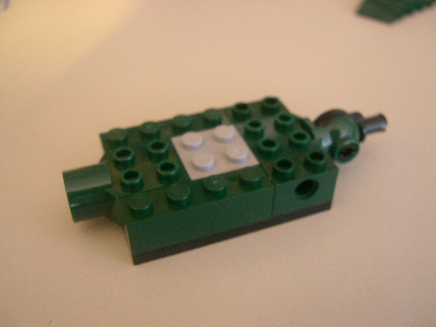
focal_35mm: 38
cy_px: 164
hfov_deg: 49.0
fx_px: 479
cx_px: 218
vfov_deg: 37.7
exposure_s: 1/1.9
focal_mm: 8
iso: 400
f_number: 2.8
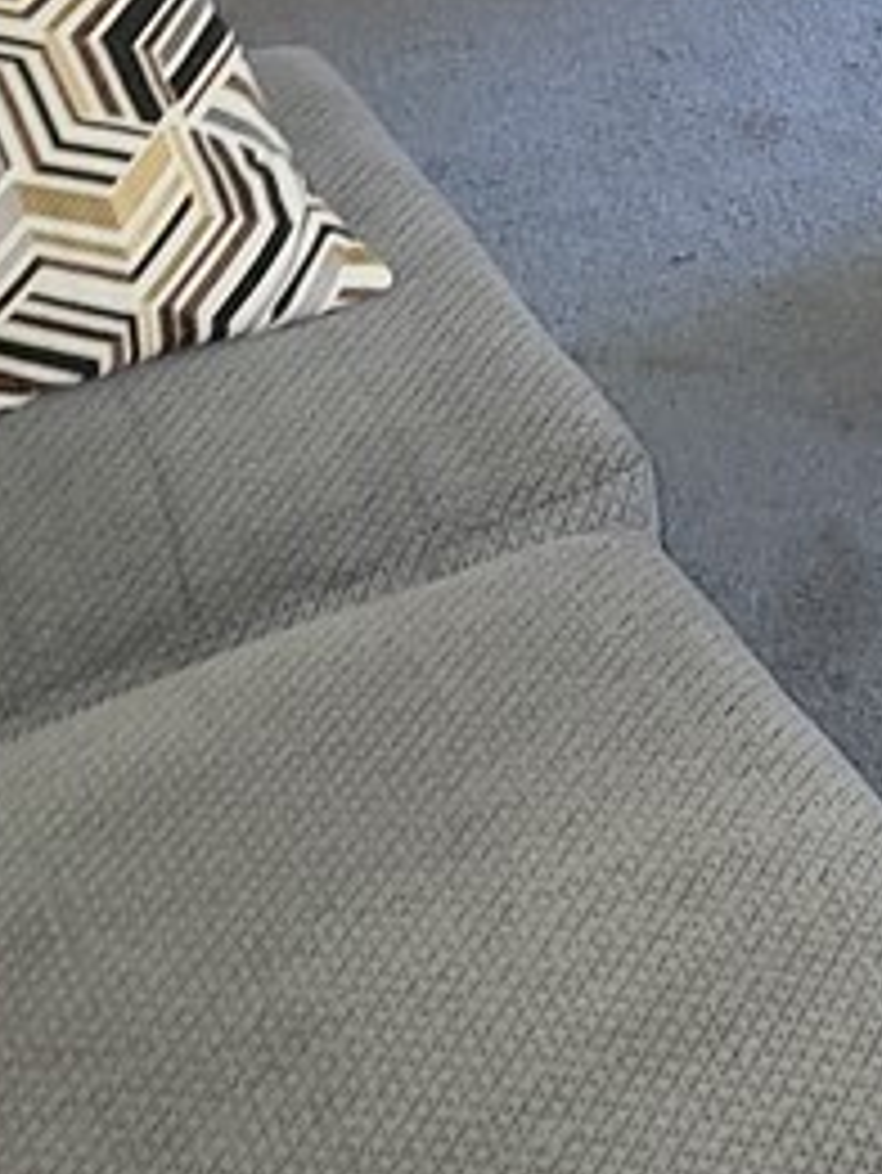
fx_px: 3191
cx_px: 1516
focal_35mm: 94
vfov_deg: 18.8
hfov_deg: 14.2
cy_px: -490
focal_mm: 6.7
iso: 125
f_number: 1.8
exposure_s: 1/10.9
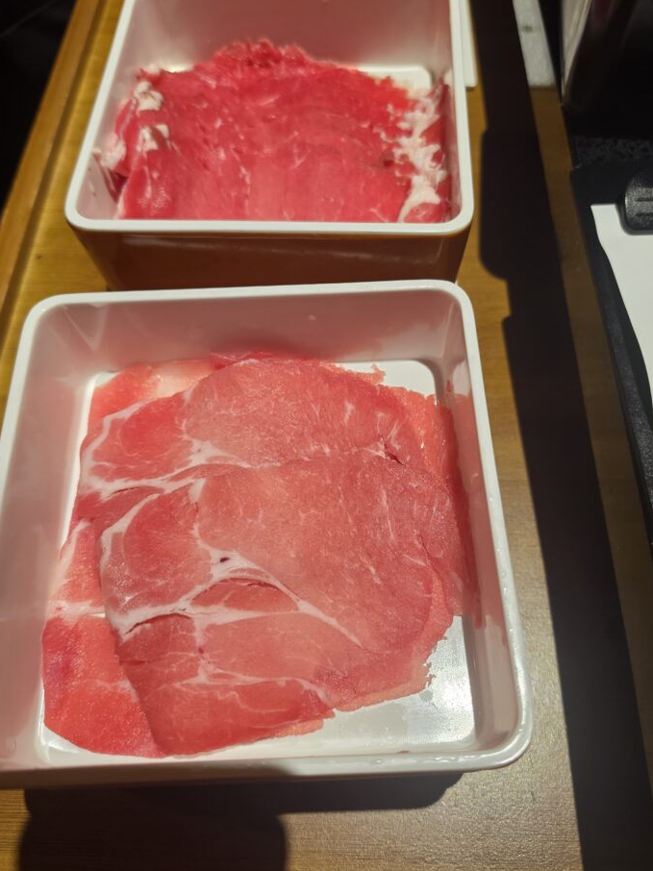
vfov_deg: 67.2
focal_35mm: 26
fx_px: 654
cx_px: 356
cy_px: 398
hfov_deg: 53.0
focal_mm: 6.5
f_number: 1.4
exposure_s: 1/180
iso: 100
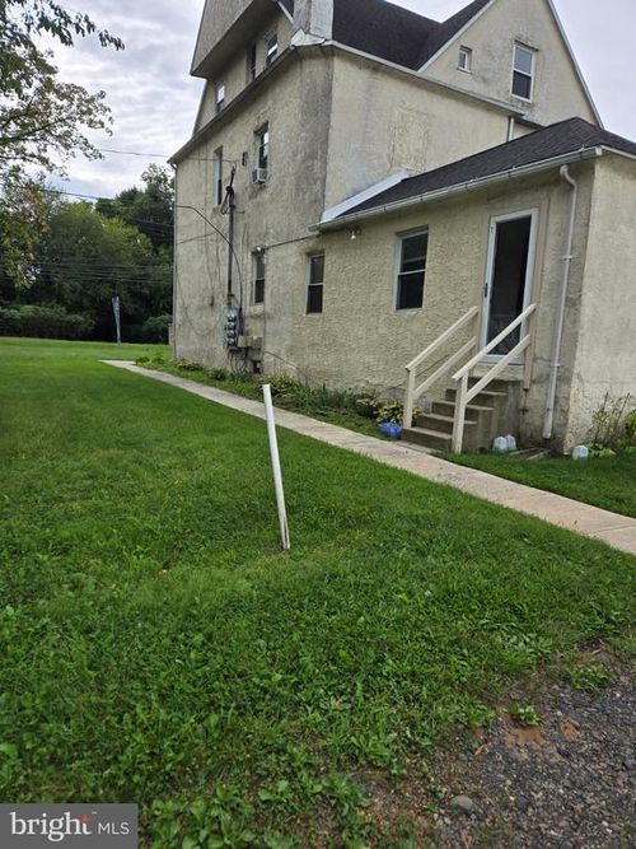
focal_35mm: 23
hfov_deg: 58.9
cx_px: 318
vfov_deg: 73.9
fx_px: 564
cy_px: 424
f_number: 1.8
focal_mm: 5.4
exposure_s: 1/1111
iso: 25
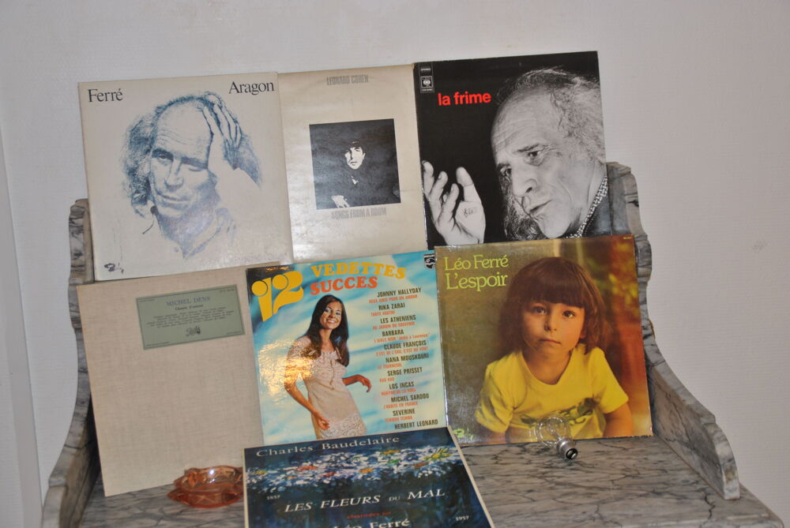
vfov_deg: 25.8
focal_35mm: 52
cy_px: 264
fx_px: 1153
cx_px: 395
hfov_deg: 37.8
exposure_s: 1/60
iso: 200
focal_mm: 35
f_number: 4.2
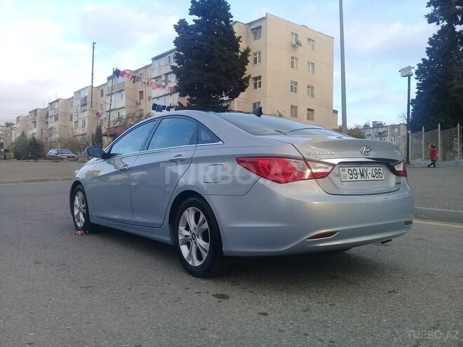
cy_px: 174
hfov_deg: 58.4
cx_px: 232
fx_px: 415
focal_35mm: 31
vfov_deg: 45.4
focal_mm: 3.3
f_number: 2.2
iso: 50
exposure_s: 1/198
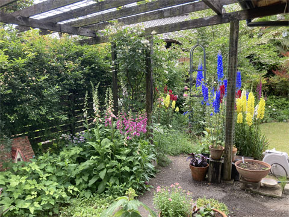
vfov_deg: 49.7
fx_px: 234
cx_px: 144
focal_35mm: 28
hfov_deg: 63.4
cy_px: 108
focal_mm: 3.99
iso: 20
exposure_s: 1/169
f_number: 1.8
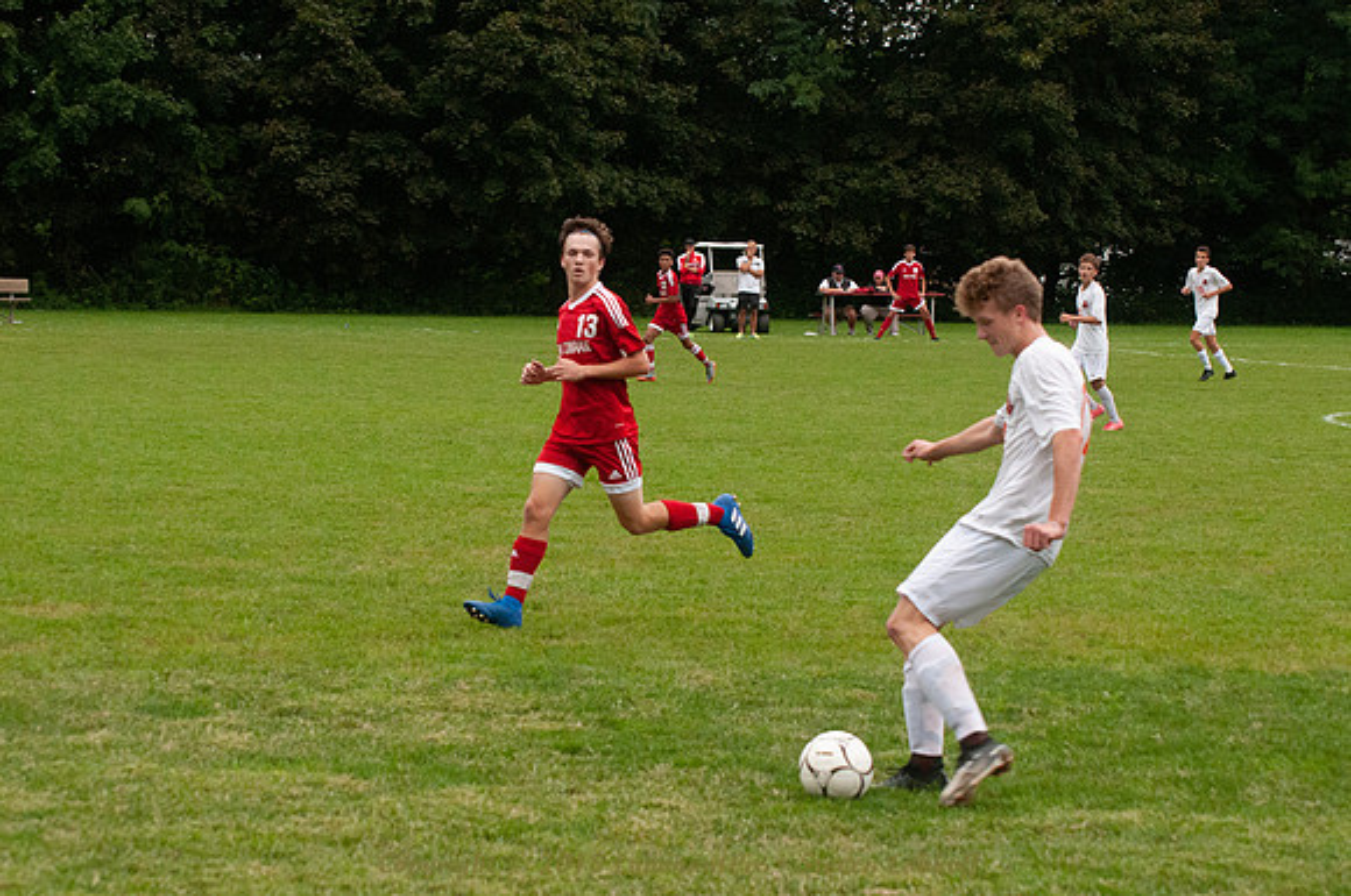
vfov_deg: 10.7
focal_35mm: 128
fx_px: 4778
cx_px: 676
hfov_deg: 16.1
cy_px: 448
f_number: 7.1
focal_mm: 85
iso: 1600
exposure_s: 1/800
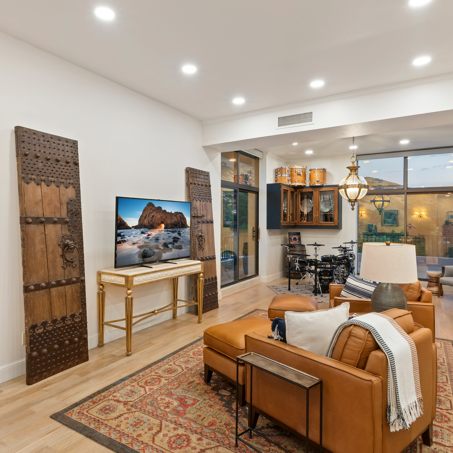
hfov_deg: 70.4
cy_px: 227
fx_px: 321
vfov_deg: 70.5
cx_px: 209
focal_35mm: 22
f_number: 9
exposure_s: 1.3
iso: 160
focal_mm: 11
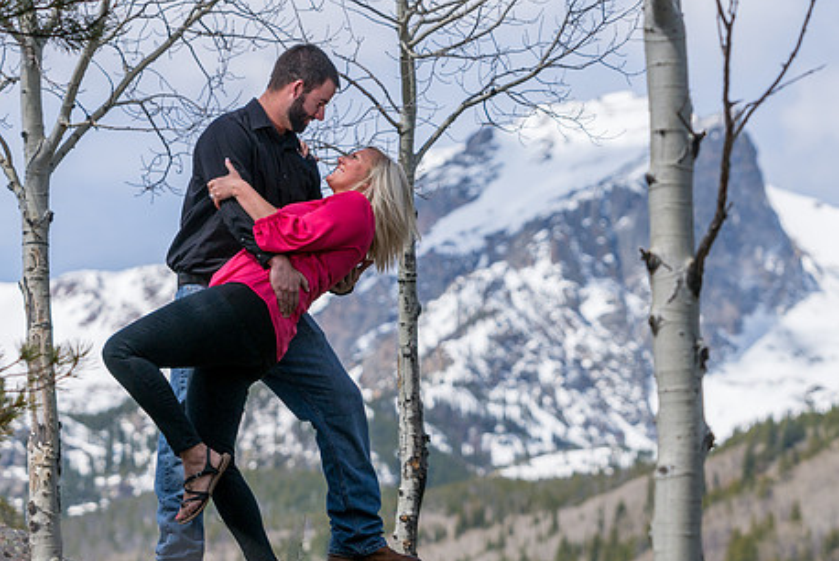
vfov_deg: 10.3
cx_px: 381
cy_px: 322
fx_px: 3101
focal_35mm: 133
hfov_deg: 15.4
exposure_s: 1/1600
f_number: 4.5
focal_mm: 105
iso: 160
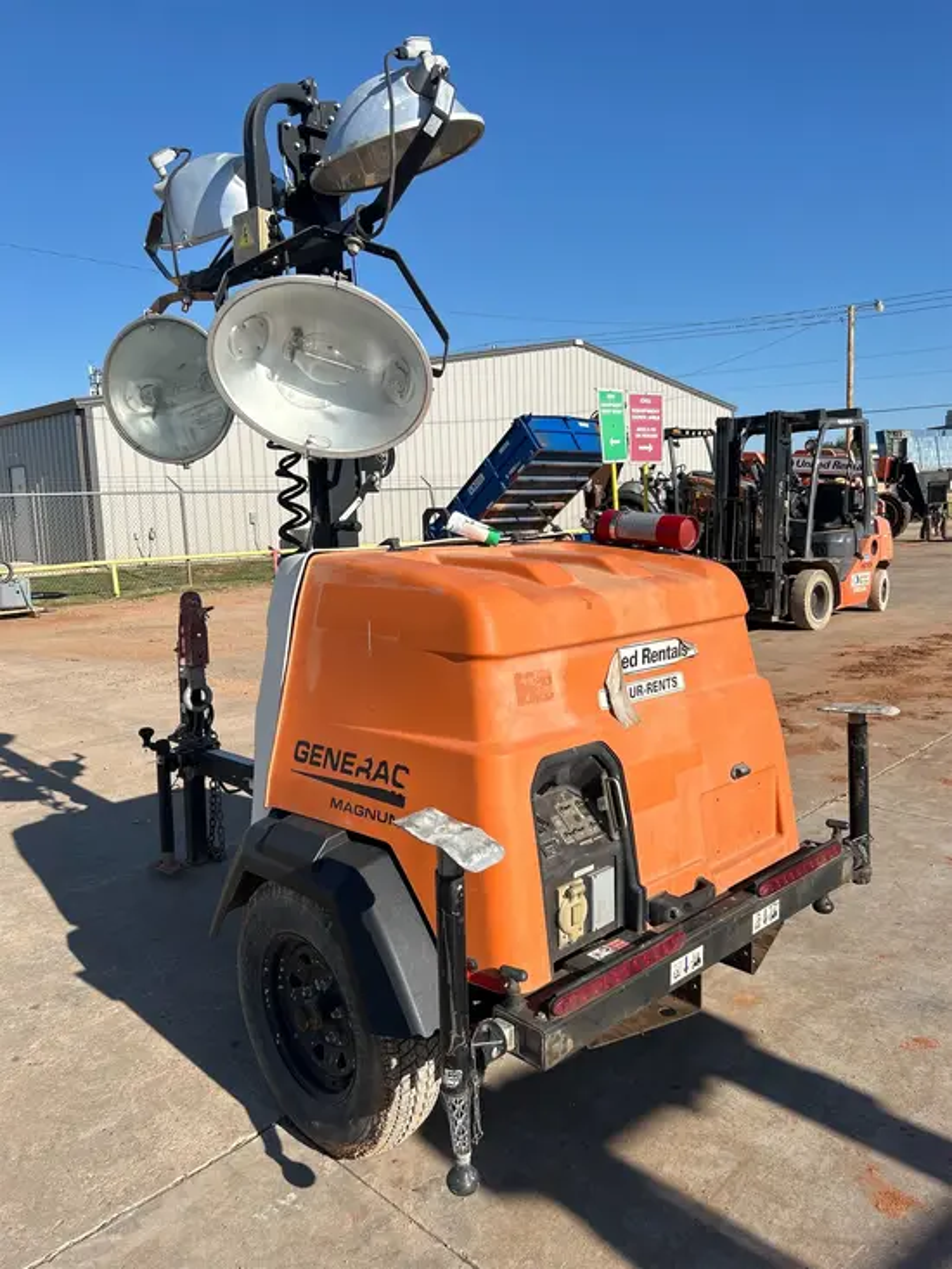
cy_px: 634
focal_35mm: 26
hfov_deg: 53.1
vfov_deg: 67.3
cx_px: 476
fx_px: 953
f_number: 1.5
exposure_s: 1/5319
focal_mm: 5.7
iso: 50
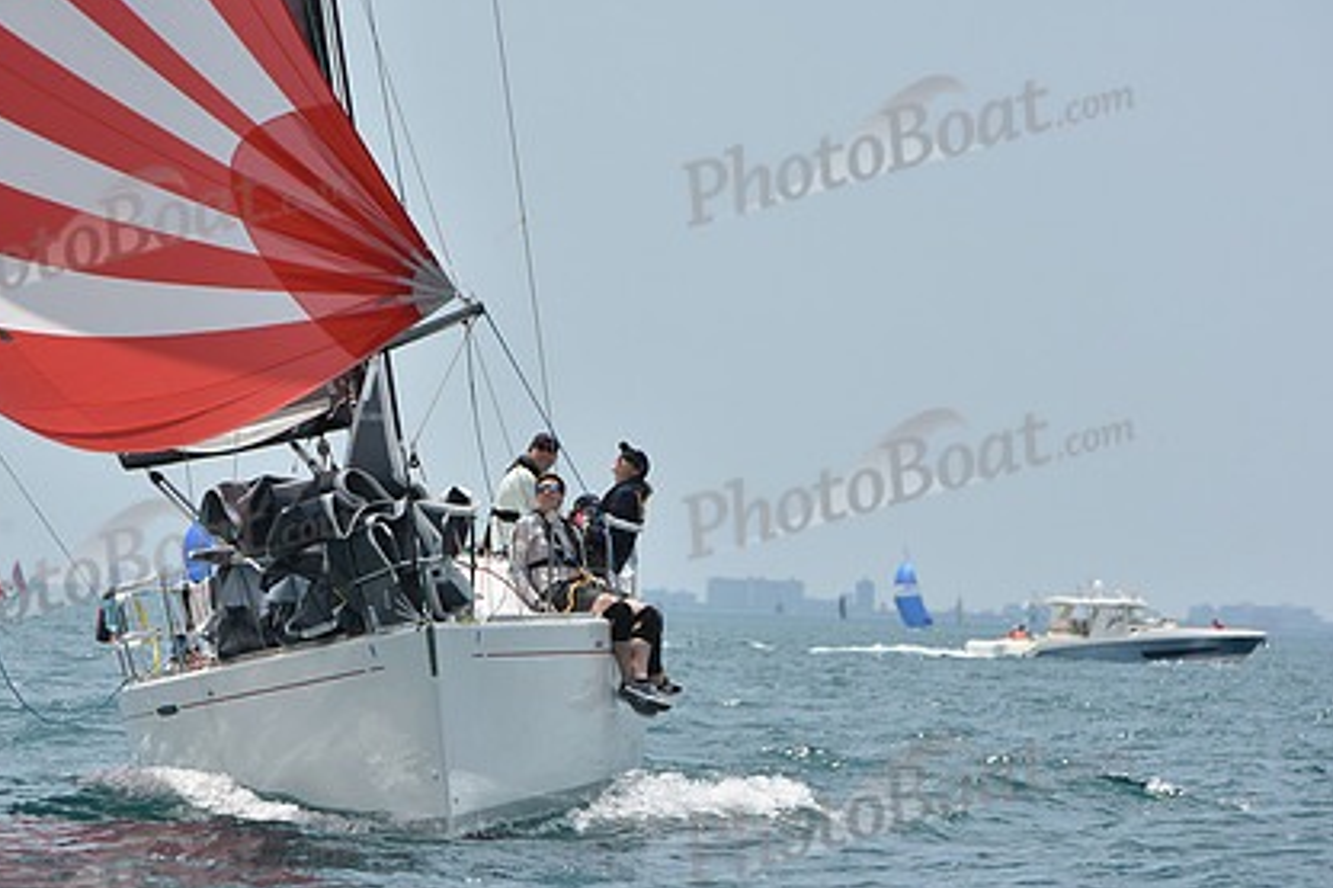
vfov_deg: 5.0
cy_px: 354
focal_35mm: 272
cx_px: 519
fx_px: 10067
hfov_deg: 7.6
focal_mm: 195
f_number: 9
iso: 250
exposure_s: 1/1250
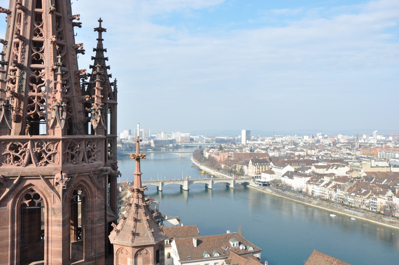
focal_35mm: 33
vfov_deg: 39.9
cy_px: 132
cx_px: 200
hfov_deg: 57.3
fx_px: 365
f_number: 9
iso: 200
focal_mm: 22
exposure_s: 1/320
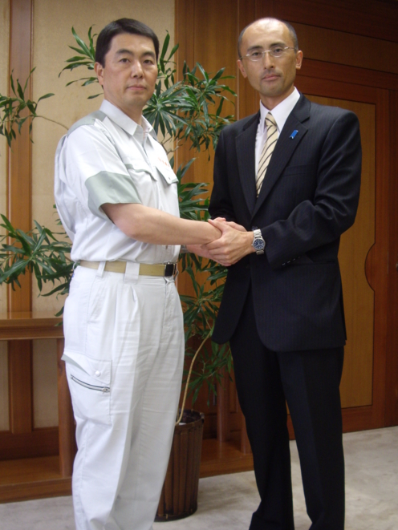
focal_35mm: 46
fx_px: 705
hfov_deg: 31.5
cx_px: 213
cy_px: 310
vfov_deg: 41.1
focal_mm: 7.9
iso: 200
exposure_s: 1/20
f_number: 2.8
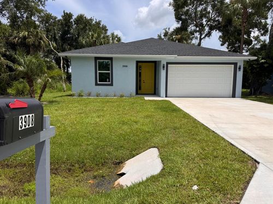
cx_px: 136
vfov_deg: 56.8
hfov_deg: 71.6
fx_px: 189
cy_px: 102
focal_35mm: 24
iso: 80
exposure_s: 1/7092
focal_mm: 6.76
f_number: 1.78
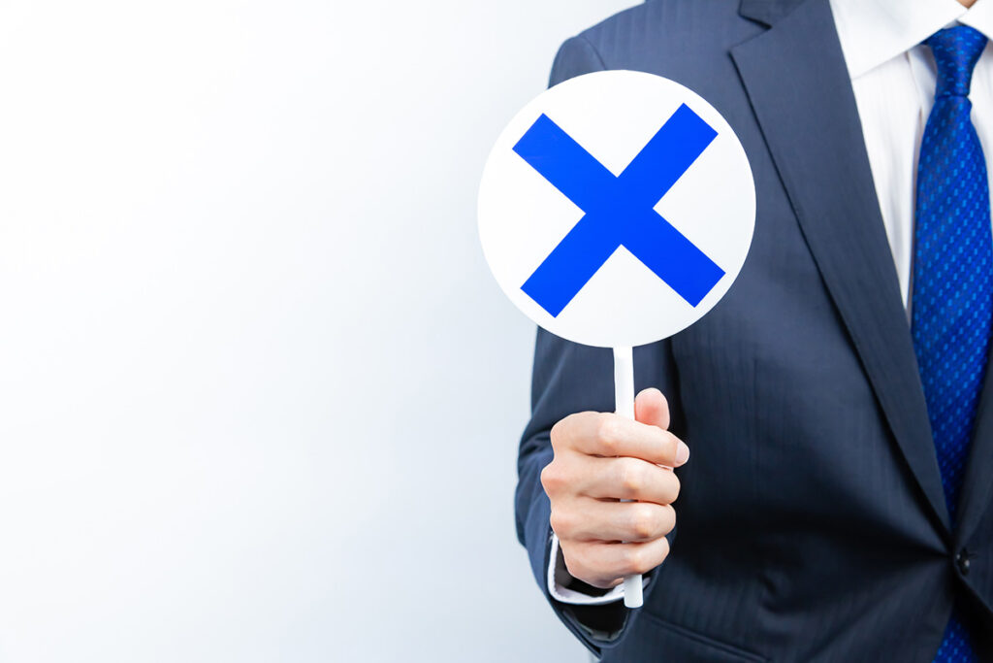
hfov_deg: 34.5
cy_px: 332
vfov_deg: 23.4
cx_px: 496
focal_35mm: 58
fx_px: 1600
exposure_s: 1/60
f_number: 8
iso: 800
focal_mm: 58
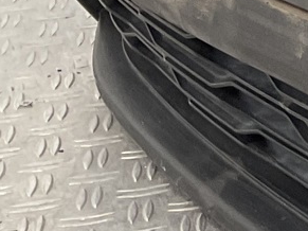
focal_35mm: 201
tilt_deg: -13.3
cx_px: 963
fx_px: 1788
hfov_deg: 8.2
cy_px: -257
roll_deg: +0.1
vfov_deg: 7.1
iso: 32
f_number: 1.8
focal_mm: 3
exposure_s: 1/100
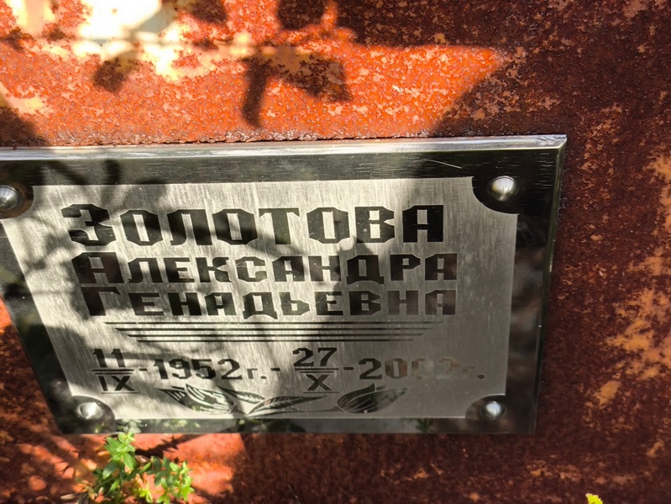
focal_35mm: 50
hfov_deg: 38.2
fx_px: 970
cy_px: 252
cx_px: 336
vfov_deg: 29.1
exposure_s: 1/227
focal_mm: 4.71
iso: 50
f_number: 1.7
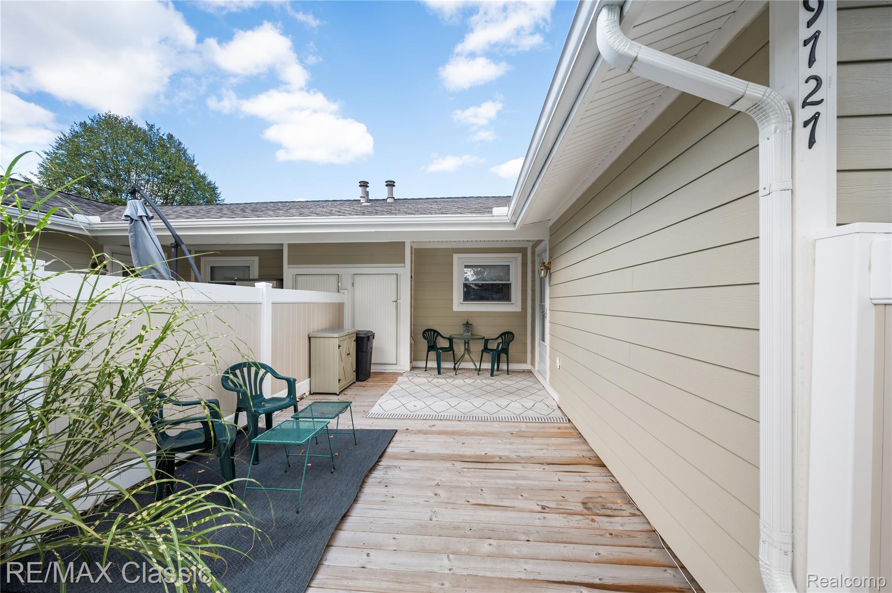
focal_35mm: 14
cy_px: 296
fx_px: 347
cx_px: 446
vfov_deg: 81.1
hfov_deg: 104.3
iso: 100
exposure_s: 1/13
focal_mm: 14
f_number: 11
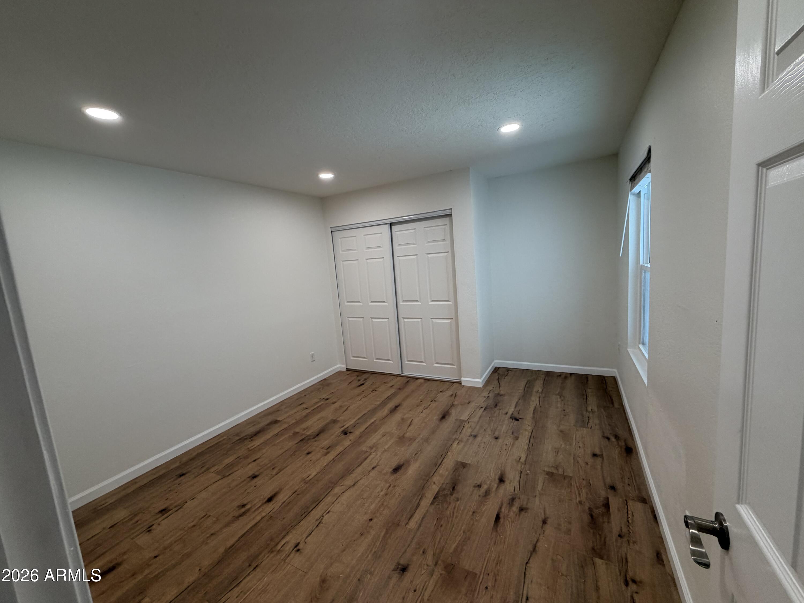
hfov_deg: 102.1
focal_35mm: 14
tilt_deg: -7.4
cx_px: 402
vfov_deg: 85.7
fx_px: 325
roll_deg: +4.9
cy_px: 302
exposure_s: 1/120
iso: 160
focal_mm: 2.22
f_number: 2.2
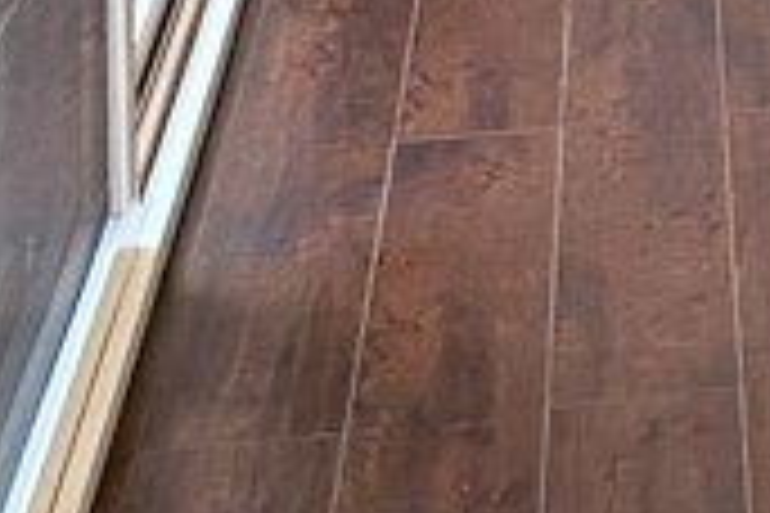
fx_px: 3465
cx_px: 1707
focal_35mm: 162
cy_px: -1026
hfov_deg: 11.1
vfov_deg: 7.5
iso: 80
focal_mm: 4.25
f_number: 1.8
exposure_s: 1/60
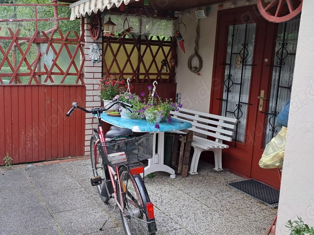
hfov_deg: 51.0
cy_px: 117
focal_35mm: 36
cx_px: 124
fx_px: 326
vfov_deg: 39.6
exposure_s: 1/100
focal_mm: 5.23
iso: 50
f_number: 1.8
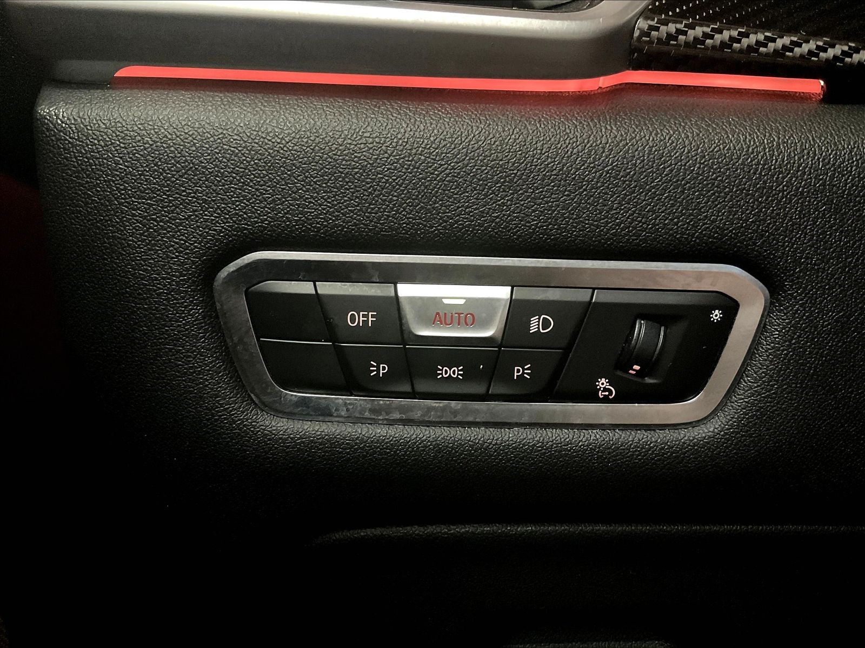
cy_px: 324
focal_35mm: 29
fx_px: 725
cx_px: 432
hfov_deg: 61.7
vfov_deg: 48.2
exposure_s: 1/20
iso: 500
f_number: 1.8
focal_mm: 3
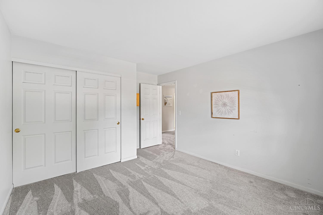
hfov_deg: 100.4
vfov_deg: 77.3
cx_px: 162
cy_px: 108
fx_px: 135
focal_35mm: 15
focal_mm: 10
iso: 400
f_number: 7.1
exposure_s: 1/2.5
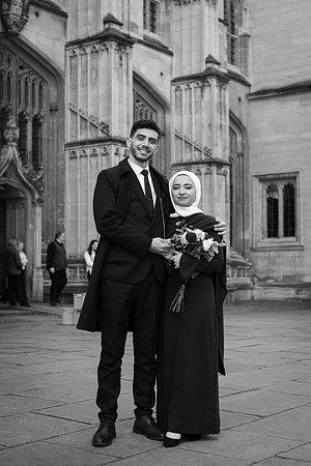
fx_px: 777
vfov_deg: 33.4
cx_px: 156
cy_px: 233
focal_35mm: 60
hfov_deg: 22.6
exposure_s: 1/640
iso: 200
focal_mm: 40
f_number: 2.8
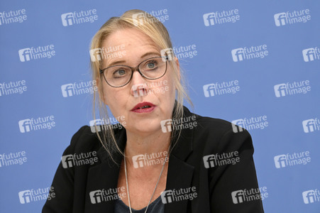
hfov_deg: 12.8
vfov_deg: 8.6
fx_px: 1421
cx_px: 160
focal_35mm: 160
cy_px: 106
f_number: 5.6
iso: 4000
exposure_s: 1/640
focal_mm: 160
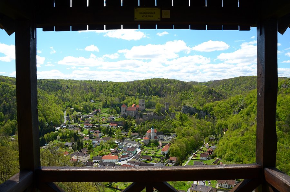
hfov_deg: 67.5
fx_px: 217
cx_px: 145
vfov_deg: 47.7
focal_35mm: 27
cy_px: 96
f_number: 5
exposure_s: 1/100
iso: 100
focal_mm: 18
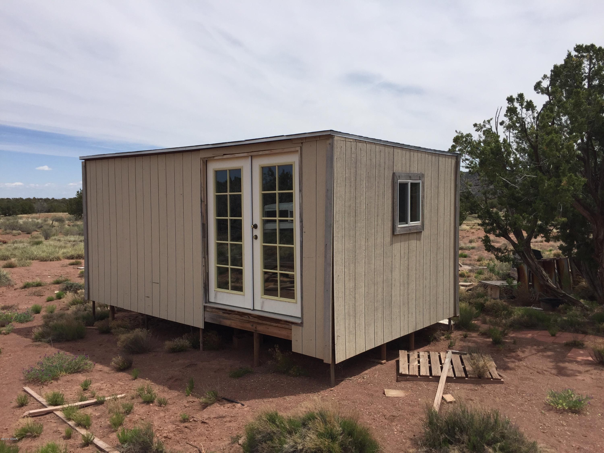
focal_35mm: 29
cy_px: 226
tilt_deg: -4.1
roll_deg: -0.1
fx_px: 506
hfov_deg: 61.7
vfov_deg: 48.2
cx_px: 302
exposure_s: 1/3968
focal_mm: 4.15
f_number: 2.2
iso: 32
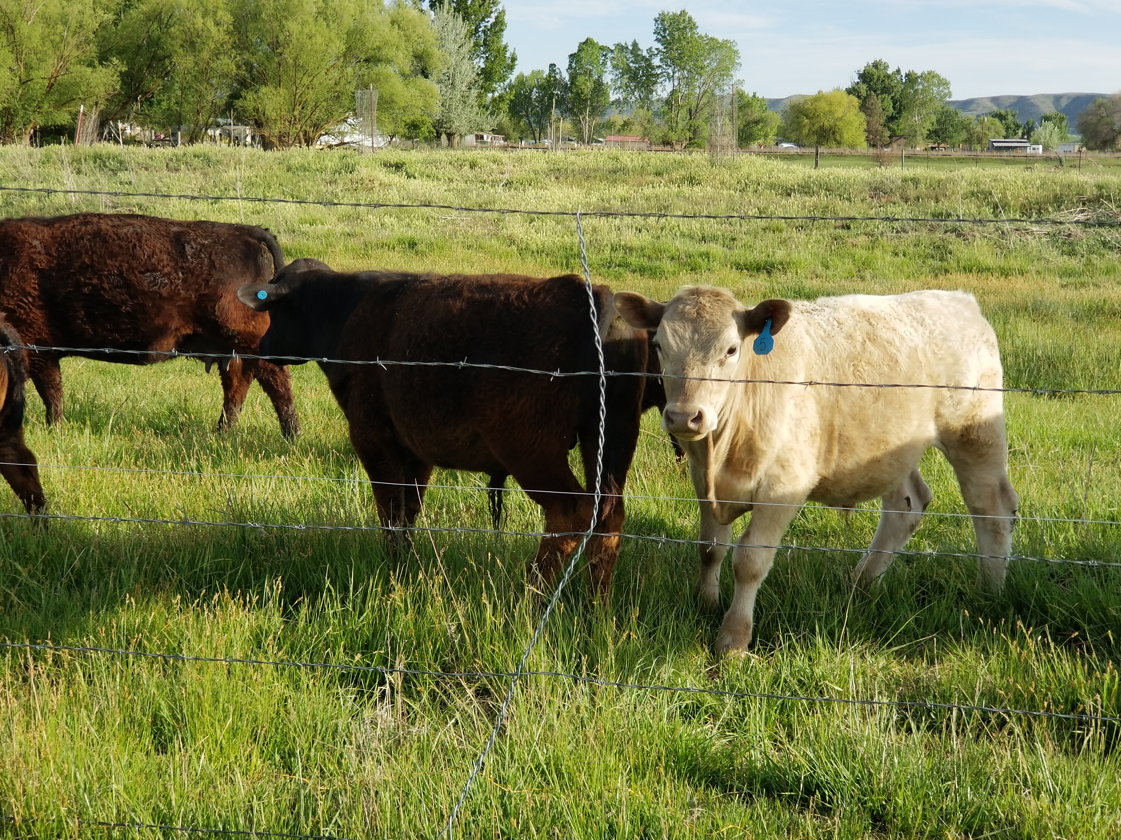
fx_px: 1684
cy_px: 420
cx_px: 560
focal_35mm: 52
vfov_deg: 28.0
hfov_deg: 36.8
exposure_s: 1/437
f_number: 2.4
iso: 25
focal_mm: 6
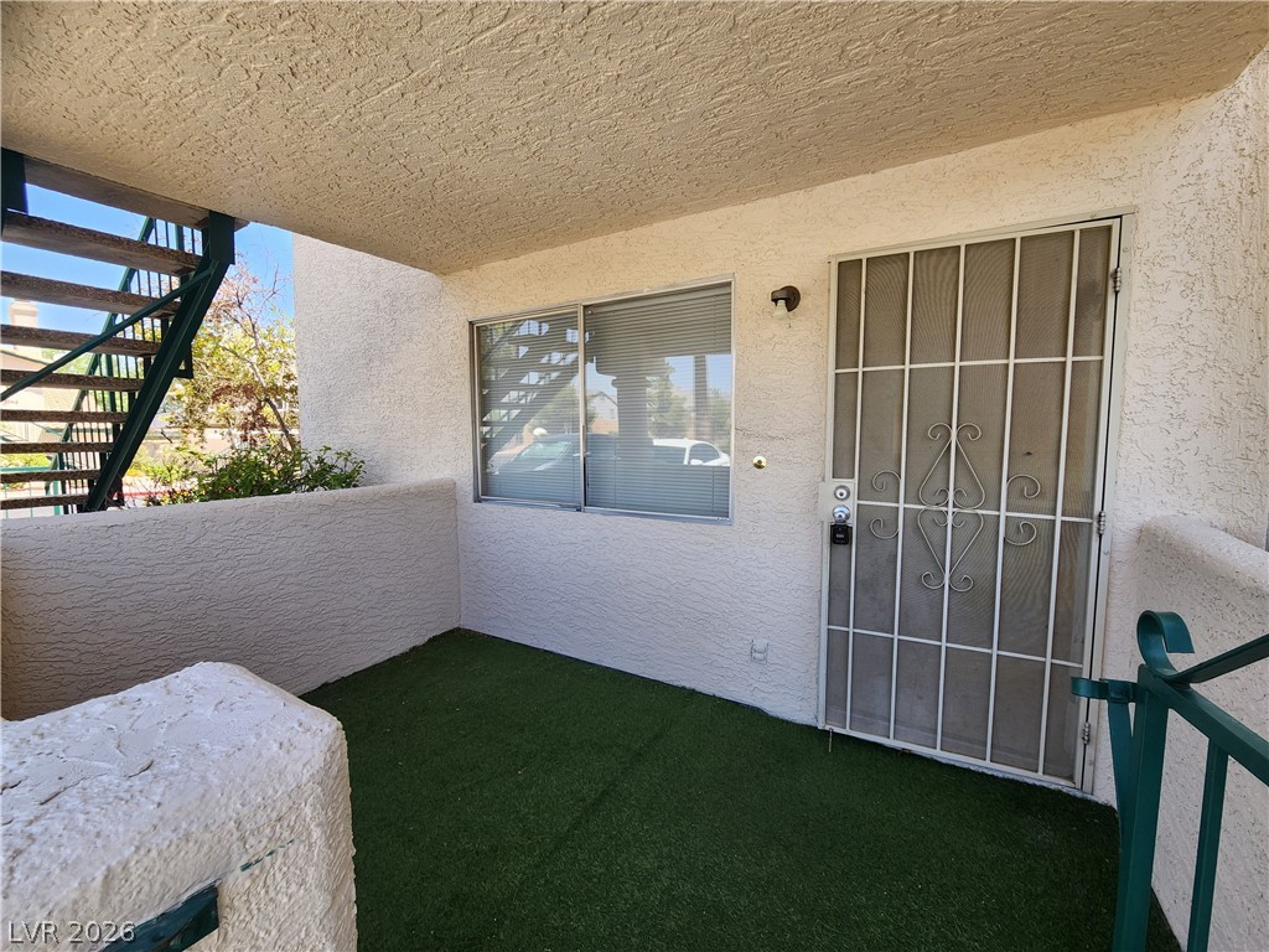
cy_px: 476
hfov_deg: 106.2
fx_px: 477
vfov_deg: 89.9
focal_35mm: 13
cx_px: 634
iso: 50
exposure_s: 1/277
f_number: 2.2
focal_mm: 2.2
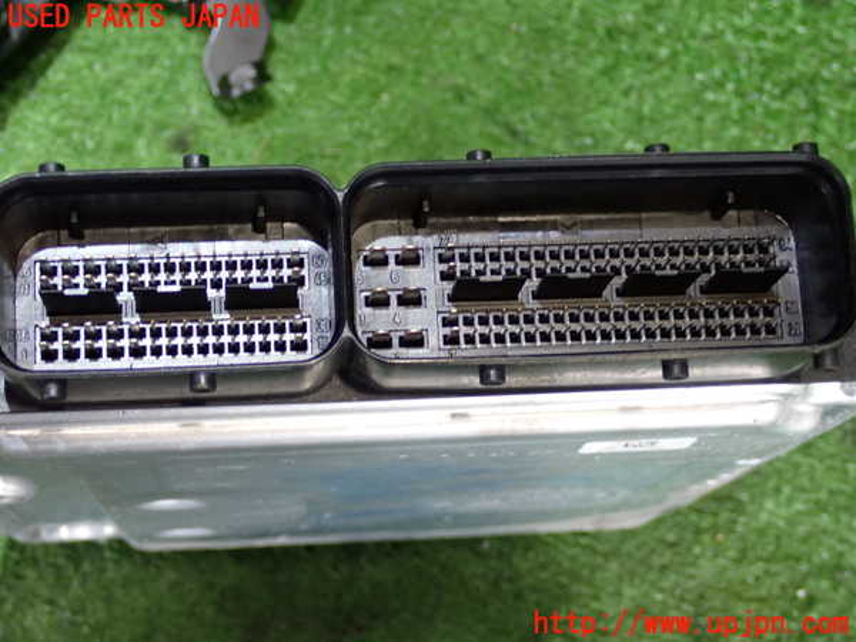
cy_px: 321
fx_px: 1756
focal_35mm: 71
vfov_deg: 20.7
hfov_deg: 27.4
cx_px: 428
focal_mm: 12.73
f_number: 3.9
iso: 800
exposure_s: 1/25
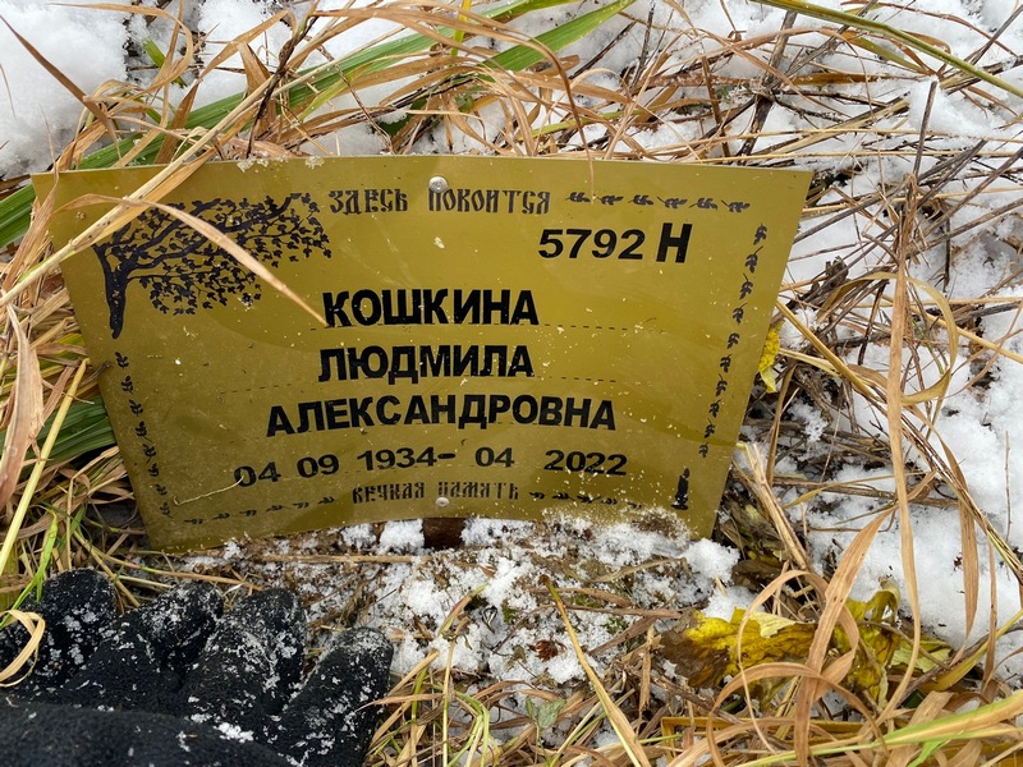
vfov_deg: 53.1
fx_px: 768
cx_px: 512
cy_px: 384
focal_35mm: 26
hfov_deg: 67.3
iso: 50
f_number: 1.8
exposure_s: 1/121
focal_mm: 4.25
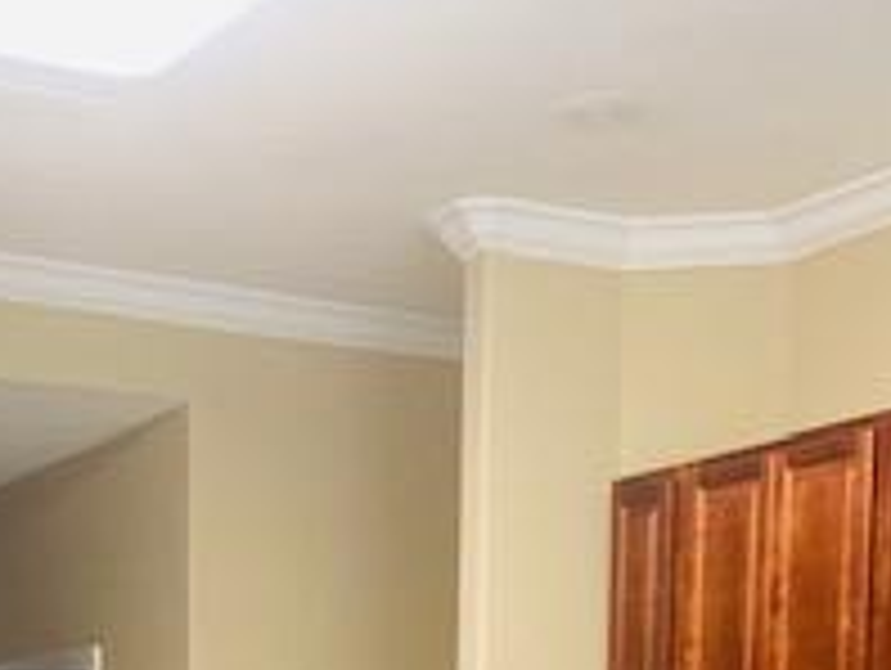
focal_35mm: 84
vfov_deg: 16.2
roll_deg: -0.4
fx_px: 2165
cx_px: 333
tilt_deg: -2.9
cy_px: 985
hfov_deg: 23.2
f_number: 1.8
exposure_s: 1/60
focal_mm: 4.25
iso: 125
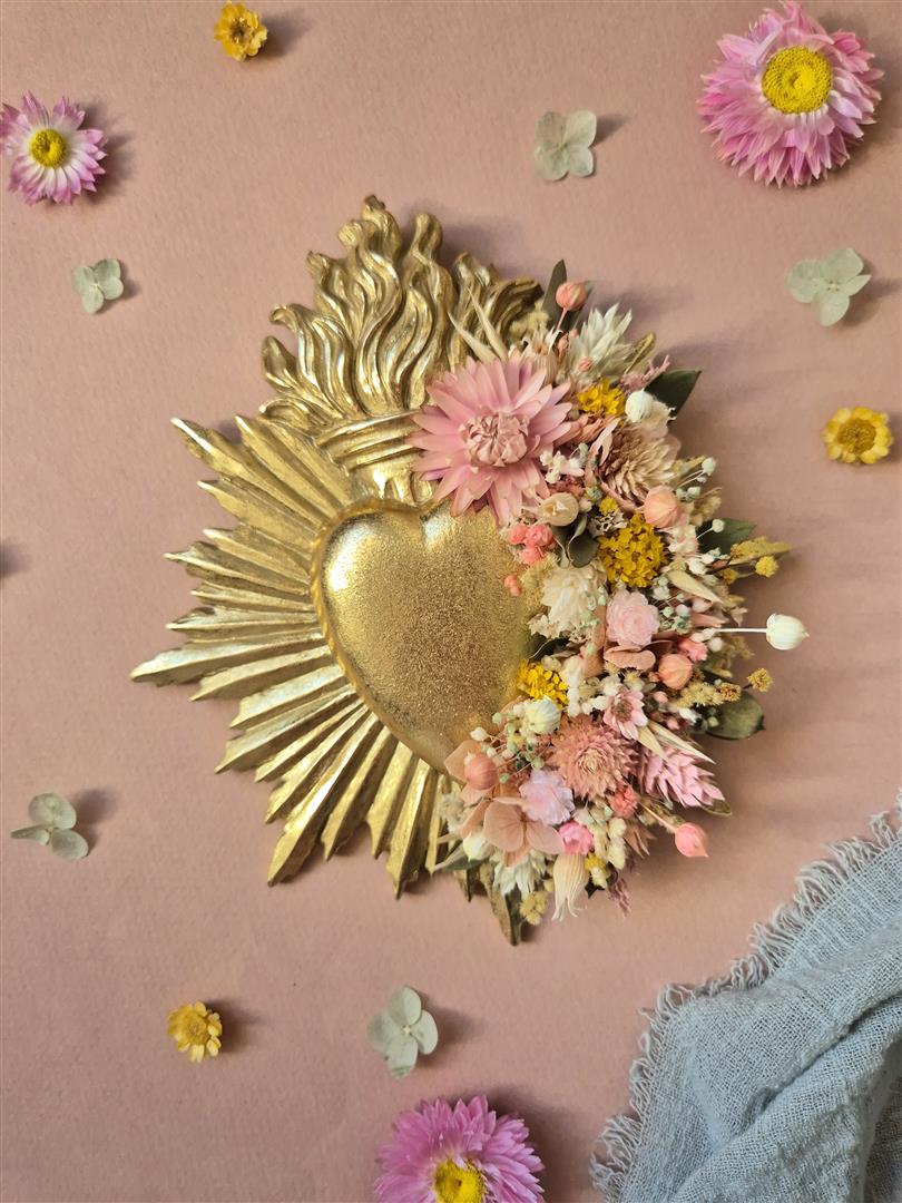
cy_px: 602
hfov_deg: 58.9
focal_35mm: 23
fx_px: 799
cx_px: 451
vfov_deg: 73.9
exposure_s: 1/180
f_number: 1.8
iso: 50
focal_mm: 5.4
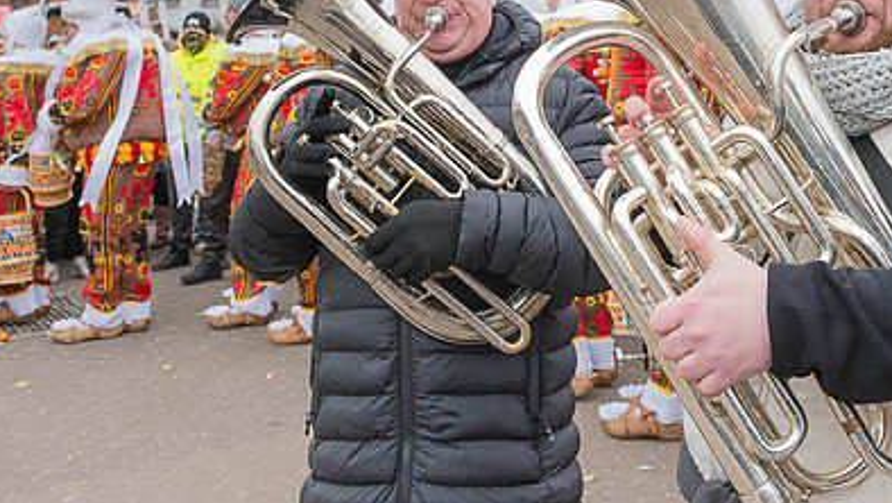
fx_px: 1088
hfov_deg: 43.5
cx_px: 635
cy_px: 38
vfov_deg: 25.1
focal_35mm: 46
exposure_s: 1/160
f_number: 8
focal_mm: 24
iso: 800
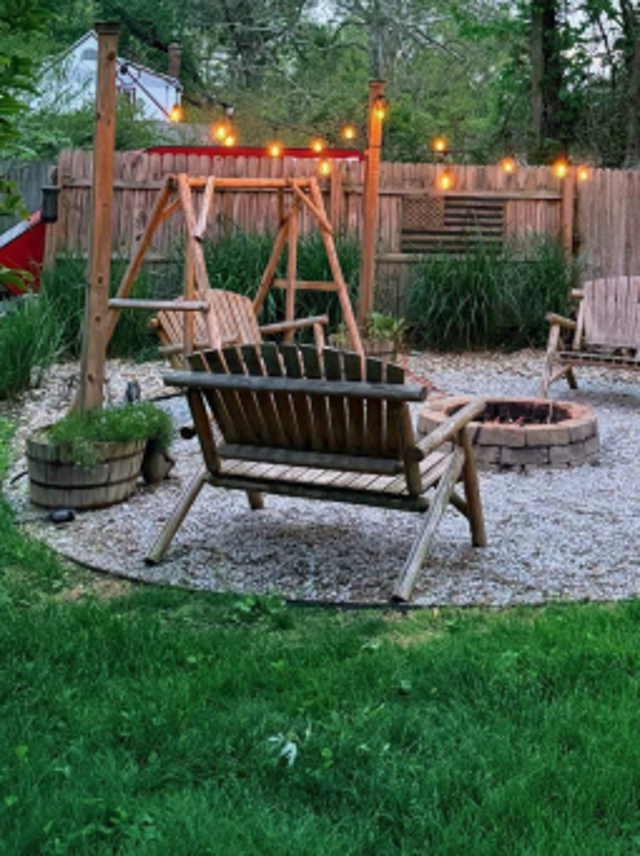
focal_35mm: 47
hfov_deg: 29.5
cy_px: 79
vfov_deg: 37.7
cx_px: 580
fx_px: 1161
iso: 400
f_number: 1.78
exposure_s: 1/60
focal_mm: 6.76
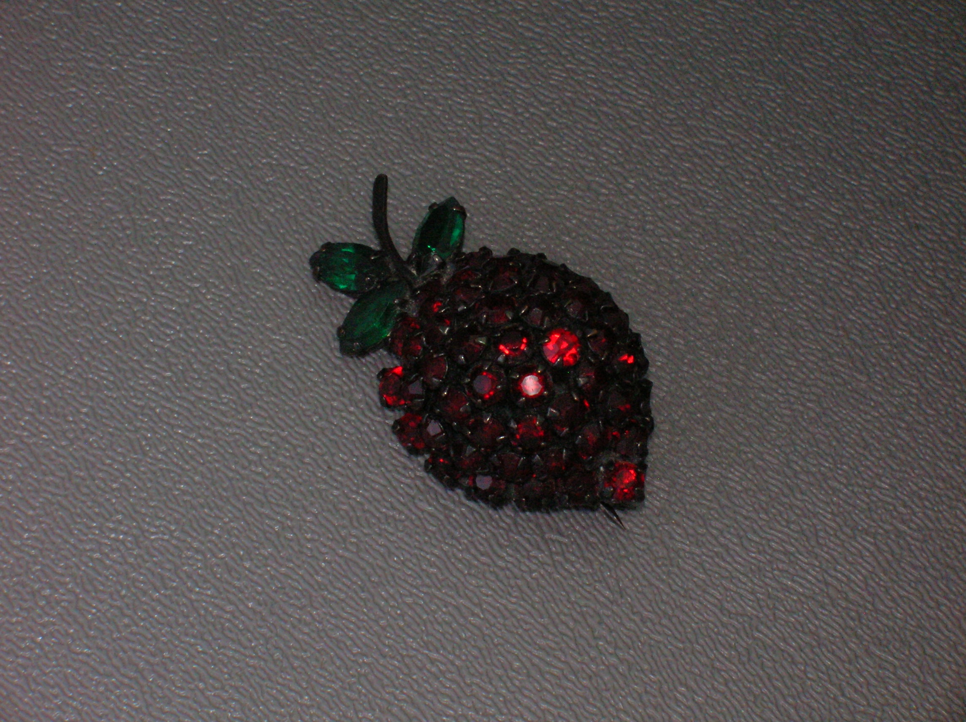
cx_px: 483
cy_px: 361
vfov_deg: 14.5
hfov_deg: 19.3
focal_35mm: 102
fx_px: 2844
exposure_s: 1/60.1
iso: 200
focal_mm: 17.1
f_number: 8.2
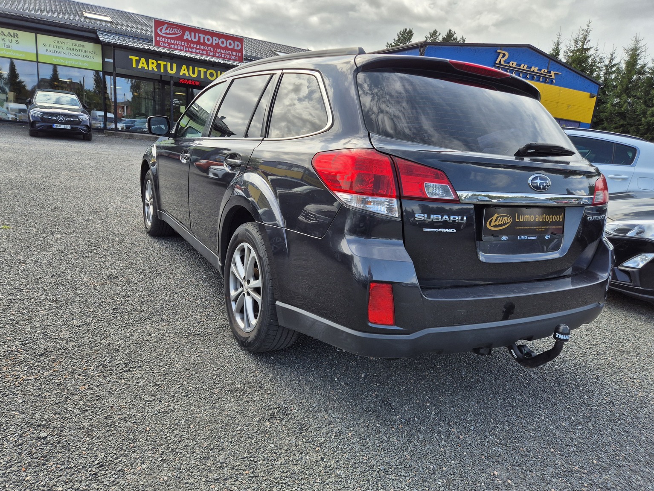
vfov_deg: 56.8
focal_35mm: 24
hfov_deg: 71.6
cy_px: 242
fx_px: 453
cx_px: 334
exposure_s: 1/1500
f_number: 1.8
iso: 25
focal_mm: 5.4
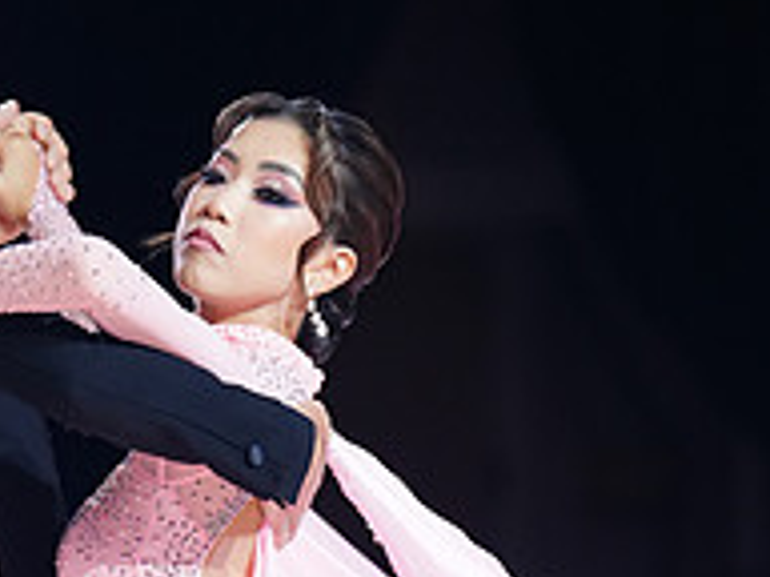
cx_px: 219
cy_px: 890
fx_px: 10299
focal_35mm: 463
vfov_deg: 3.2
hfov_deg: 4.3
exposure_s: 1/250
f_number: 3.2
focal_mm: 159
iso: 1250
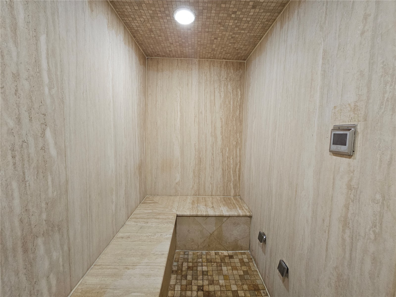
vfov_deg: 89.9
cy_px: 148
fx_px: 149
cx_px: 198
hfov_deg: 106.2
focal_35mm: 13
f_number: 2.2
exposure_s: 1/40
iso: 320
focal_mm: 2.2
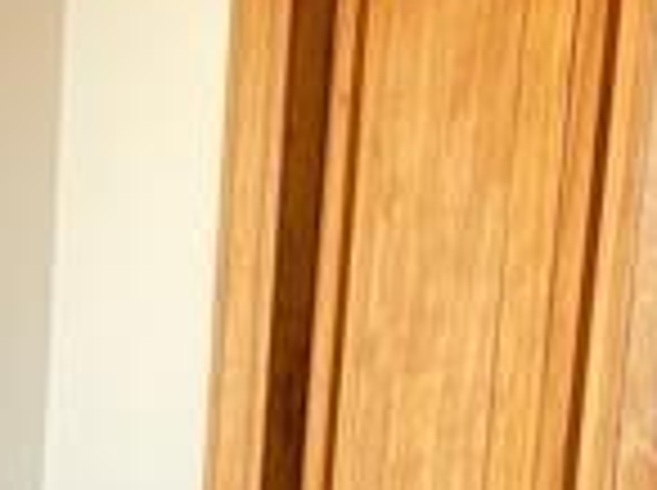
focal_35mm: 114
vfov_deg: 12.0
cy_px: 877
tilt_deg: -13.1
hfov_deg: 15.9
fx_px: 2160
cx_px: -315
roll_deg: +0.4
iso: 100
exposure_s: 1/121
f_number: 1.6
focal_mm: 4.2
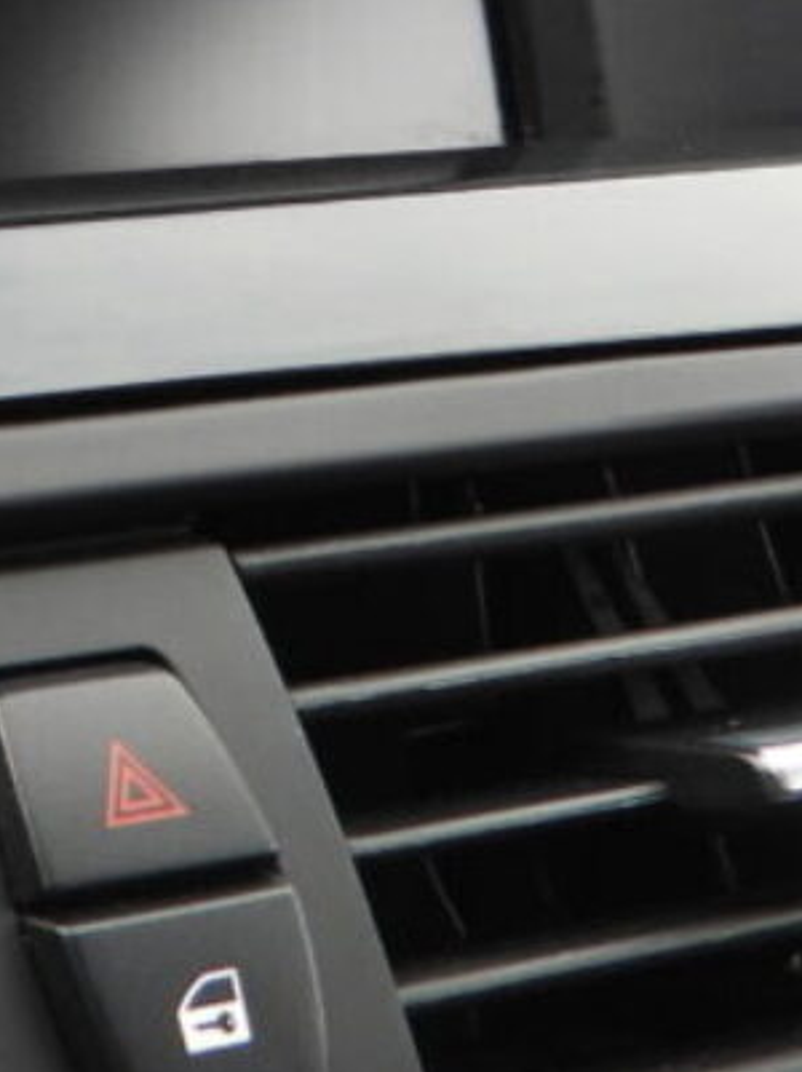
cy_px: -128
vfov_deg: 19.5
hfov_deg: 13.5
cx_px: -732
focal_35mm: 96
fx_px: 2970
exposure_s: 1/125
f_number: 2.8
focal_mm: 4.3
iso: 100
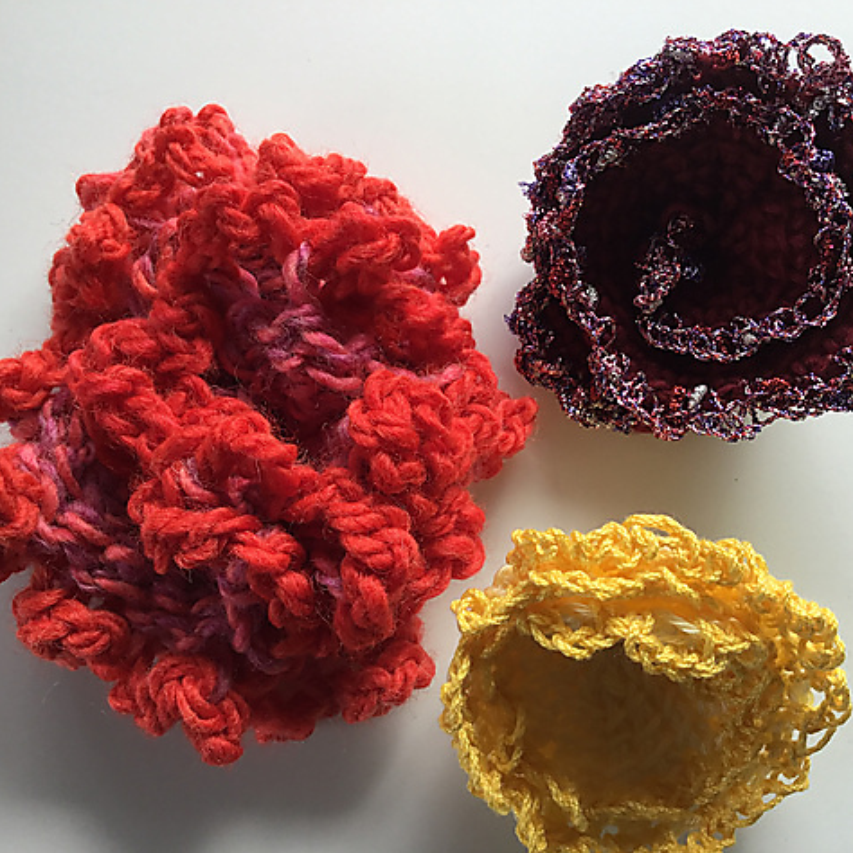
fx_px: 1032
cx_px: 459
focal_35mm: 37
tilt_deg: -82.8
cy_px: 426
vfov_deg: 44.9
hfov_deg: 44.9
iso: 32
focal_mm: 3.3
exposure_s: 1/120
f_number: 2.4
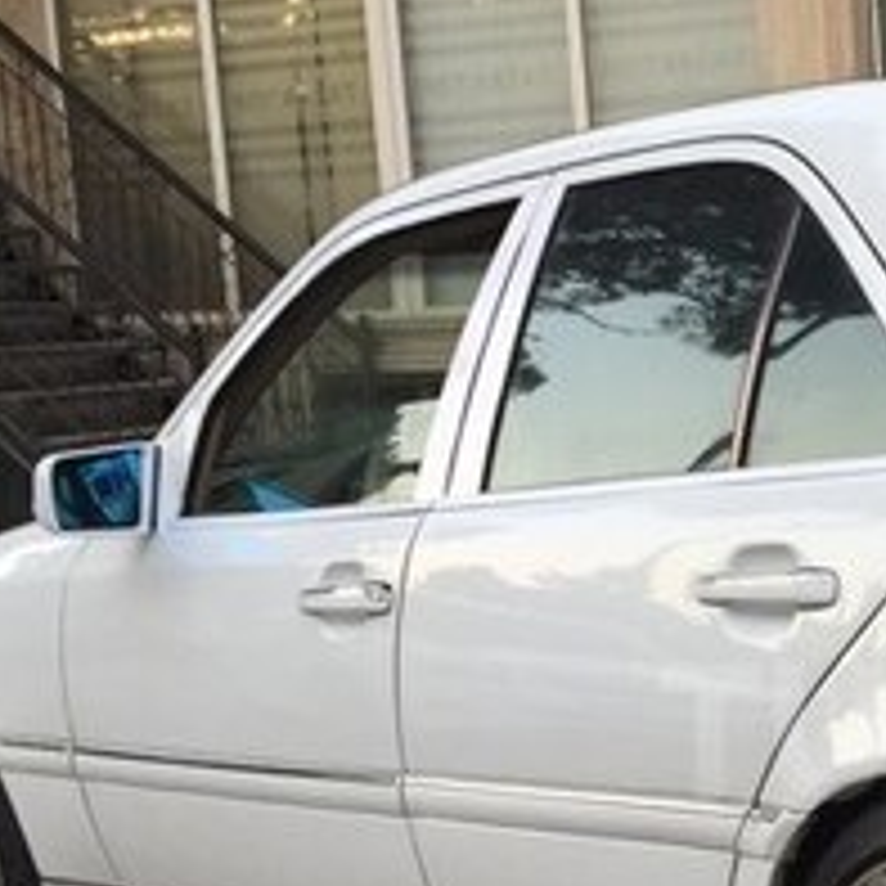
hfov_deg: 18.8
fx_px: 2490
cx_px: 1120
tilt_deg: -9.6
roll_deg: +0.7
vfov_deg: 19.9
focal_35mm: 86
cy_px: 731
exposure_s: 1/100
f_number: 2.2
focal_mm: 4.15
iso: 40
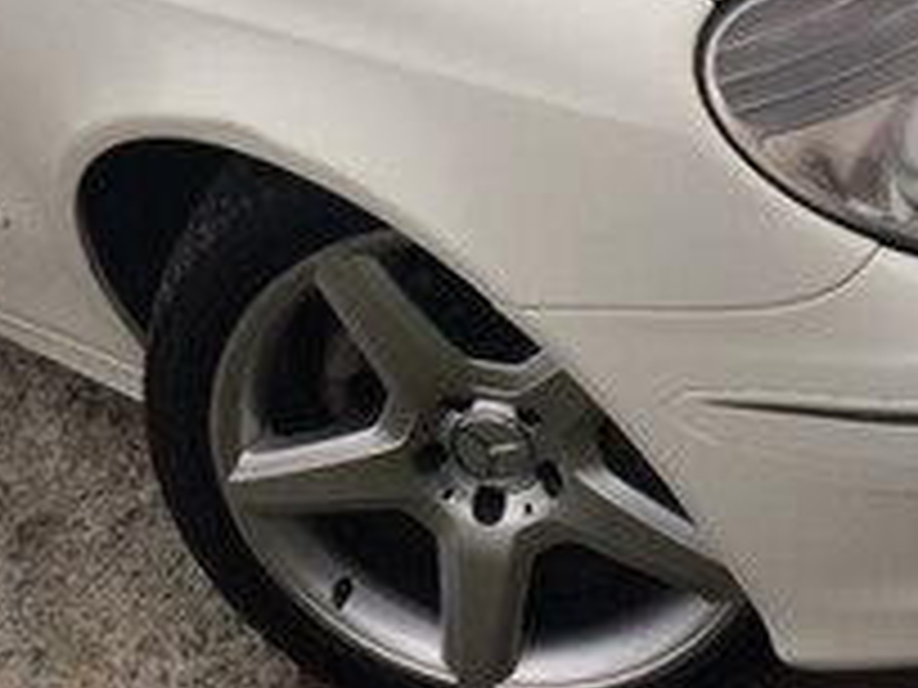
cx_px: 482
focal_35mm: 94
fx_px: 2493
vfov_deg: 15.0
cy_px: -205
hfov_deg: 20.9
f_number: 2.2
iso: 32
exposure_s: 1/117
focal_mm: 4.15
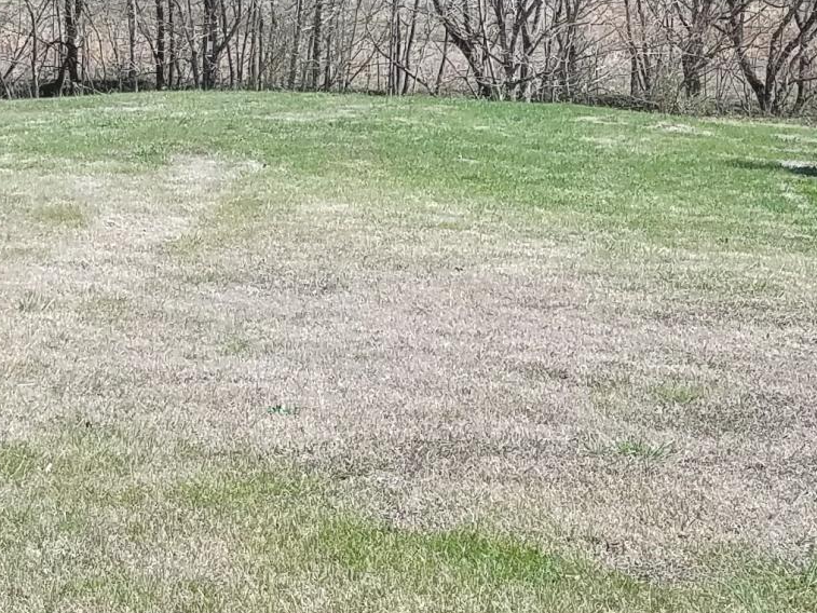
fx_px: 2431
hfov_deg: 19.0
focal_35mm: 103
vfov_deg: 14.3
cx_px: 210
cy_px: 133
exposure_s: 1/2424
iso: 50
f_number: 1.7
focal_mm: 4.2
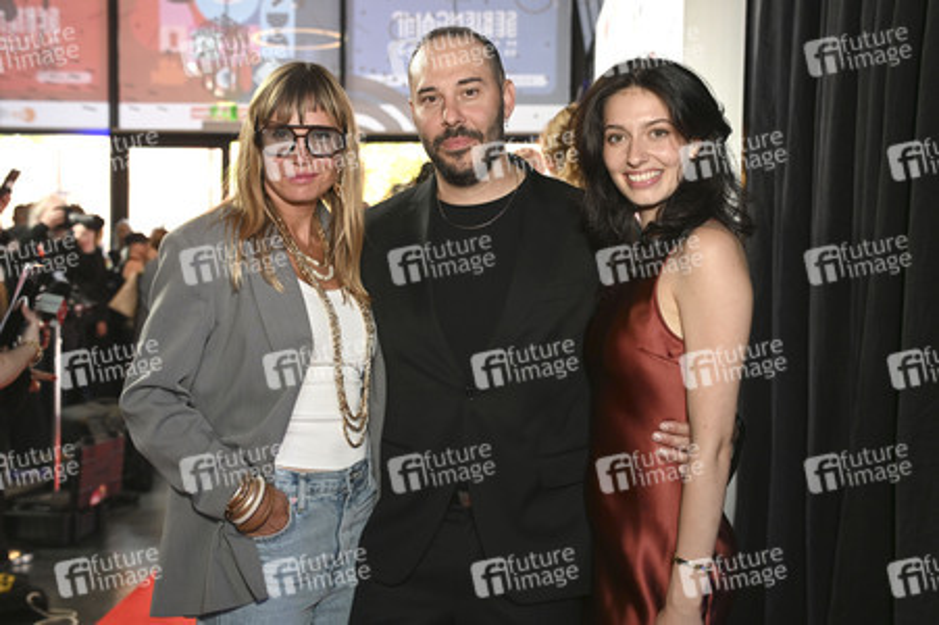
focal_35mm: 44
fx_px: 1147
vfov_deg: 30.5
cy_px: 312
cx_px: 470
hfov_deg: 44.5
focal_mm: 44
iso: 1250
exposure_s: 1/100
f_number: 4.5
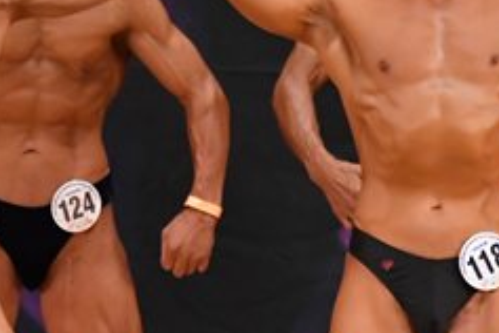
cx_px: 98
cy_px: 301
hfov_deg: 2.1
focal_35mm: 982
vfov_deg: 1.4
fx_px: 13611
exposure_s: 1/400
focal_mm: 200
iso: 4500
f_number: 5.6
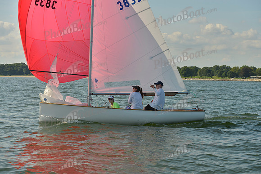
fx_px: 508
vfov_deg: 19.5
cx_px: 130
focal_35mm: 70
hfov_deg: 28.8
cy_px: 87
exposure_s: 1/1600
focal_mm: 70
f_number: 6.3
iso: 200
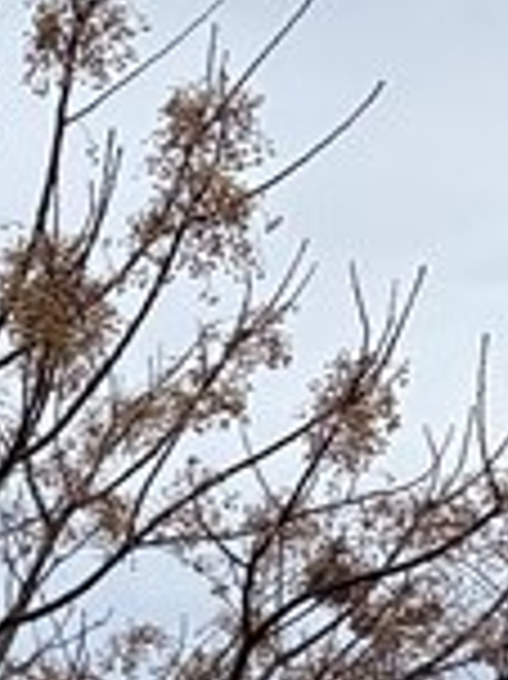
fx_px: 3449
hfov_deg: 7.6
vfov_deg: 9.7
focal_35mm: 176
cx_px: -922
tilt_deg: -4.7
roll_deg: +1.0
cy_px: 1716
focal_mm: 5.96
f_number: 1.6
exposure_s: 1/1418
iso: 50
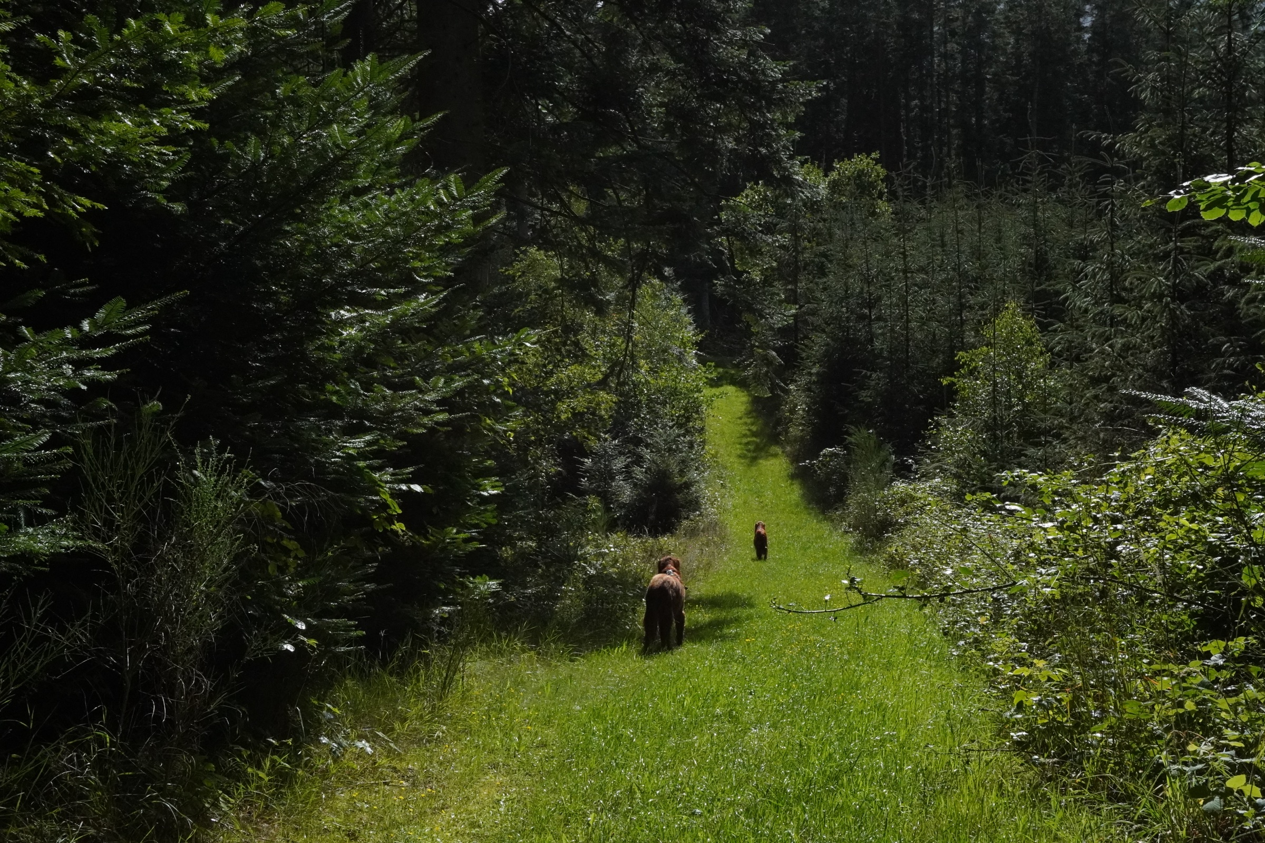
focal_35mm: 42
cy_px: 422
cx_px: 632
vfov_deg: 31.9
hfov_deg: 46.4
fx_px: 1476
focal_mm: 28
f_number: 16
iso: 3200
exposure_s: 1/2500
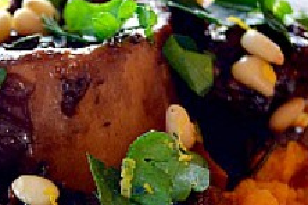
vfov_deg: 11.2
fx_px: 1035
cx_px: -10
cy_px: 190
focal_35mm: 121
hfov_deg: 16.5
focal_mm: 28
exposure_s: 1/60
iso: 720
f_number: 4.5
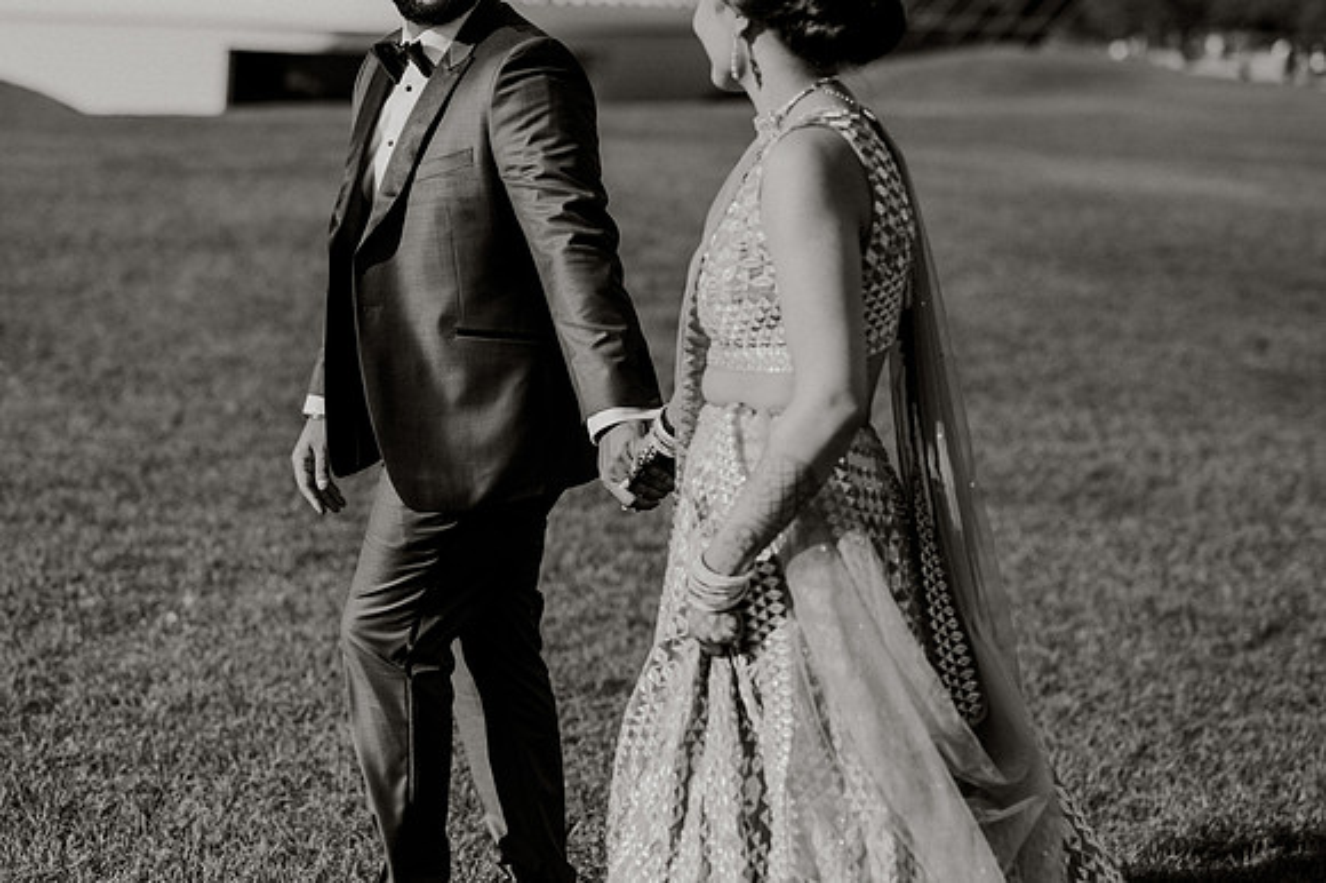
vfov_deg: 16.1
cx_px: 663
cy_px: 442
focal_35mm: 85
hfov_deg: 23.9
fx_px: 3129
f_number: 3.2
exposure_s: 1/2500
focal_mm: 85
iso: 160
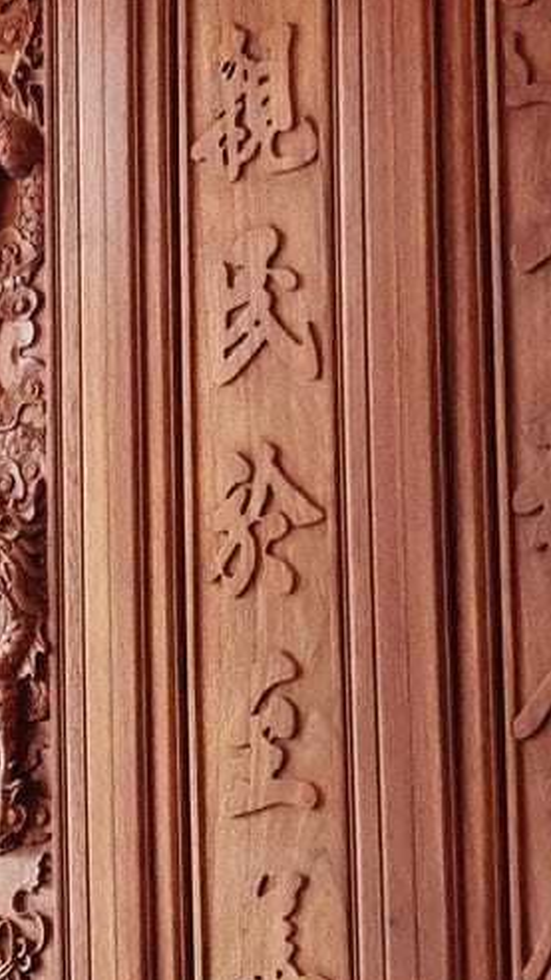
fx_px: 3587
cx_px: -227
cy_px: 376
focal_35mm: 138
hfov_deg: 8.6
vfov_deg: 15.6
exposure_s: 1/30
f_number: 2.4
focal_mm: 6
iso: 160
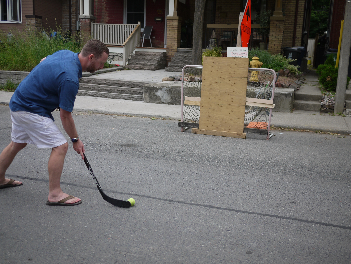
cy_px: 132
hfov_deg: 46.8
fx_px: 406
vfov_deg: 36.0
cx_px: 176
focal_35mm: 40
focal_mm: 20
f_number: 2
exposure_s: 1/1000
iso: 100
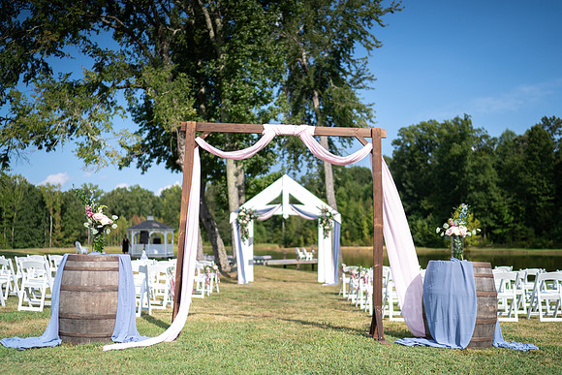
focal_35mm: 36
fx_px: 555
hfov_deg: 53.7
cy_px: 185
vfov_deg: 37.3
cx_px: 282
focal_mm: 35
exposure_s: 1/8000
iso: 100
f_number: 1.4
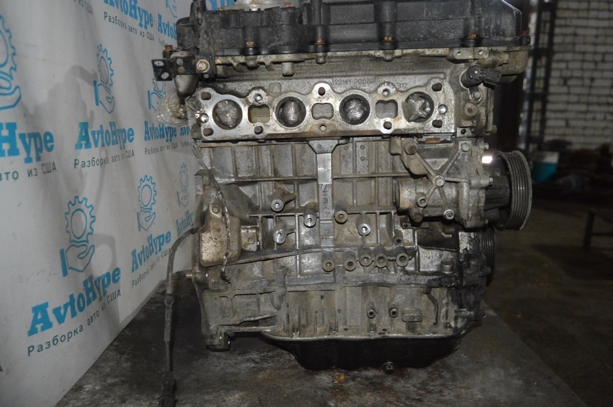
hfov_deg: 62.0
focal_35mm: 30
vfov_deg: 43.5
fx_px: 510
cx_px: 306
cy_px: 204
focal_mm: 20
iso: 3200
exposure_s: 1/60
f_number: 3.5
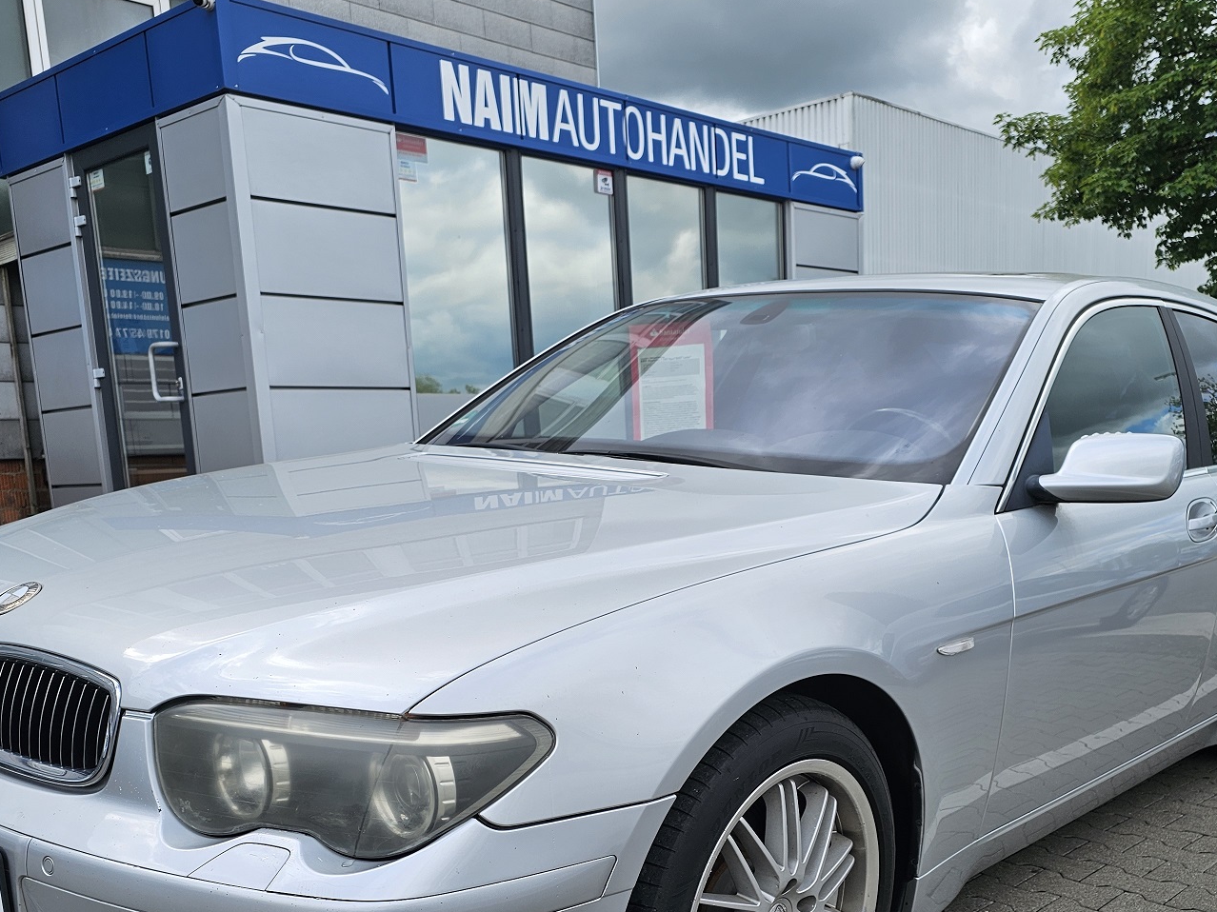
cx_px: 641
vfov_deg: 38.7
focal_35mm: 36
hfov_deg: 51.3
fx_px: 1265
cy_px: 675
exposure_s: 1/432
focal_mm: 6.3
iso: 10
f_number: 1.7
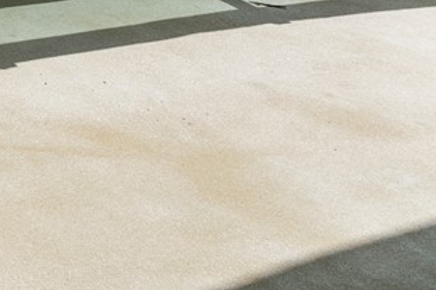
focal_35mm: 76
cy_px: -386
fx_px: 919
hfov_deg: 15.0
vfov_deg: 13.6
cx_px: -621
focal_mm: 14
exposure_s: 1/500
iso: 320
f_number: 10
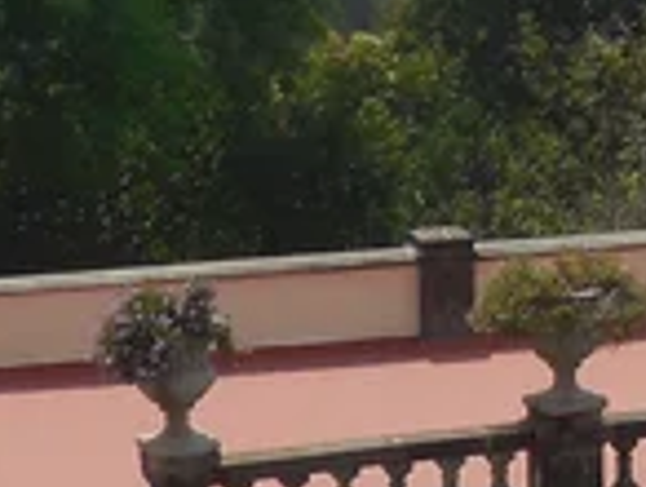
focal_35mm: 268
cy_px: -553
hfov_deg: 7.2
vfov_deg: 5.4
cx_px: 1159
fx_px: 5010
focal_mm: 8.8
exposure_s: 1/800
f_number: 4.8
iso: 125
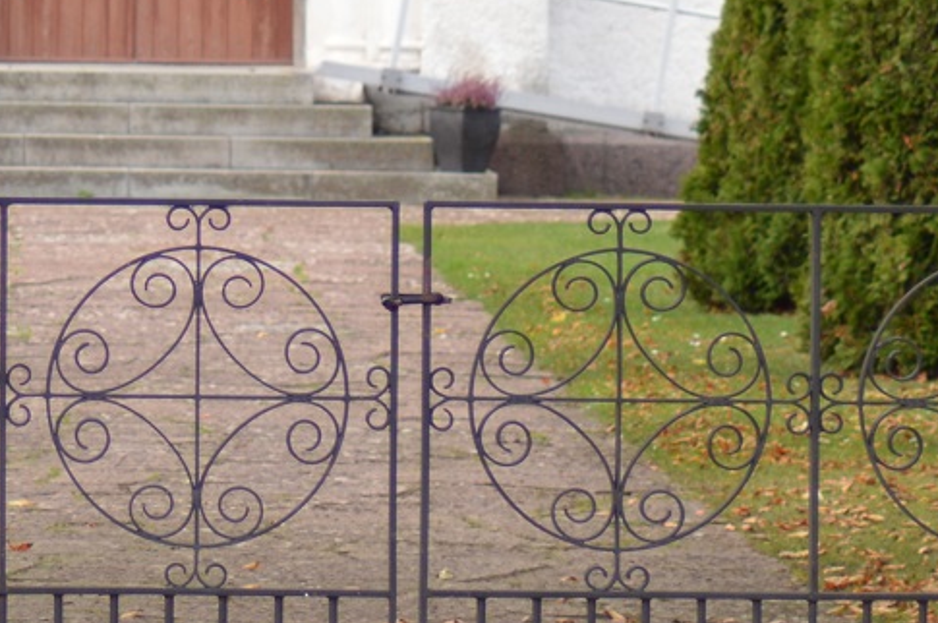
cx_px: -27
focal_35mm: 416
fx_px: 10825
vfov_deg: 3.3
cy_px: 93
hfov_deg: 5.0
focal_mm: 70
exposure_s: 1/125
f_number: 4
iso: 180
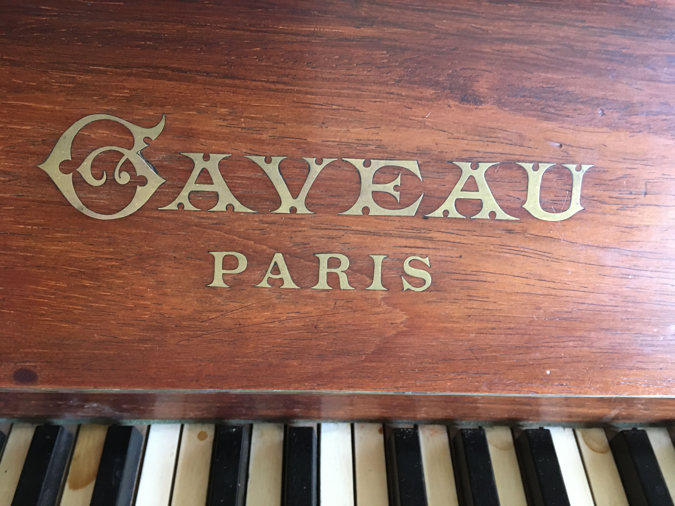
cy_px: 253
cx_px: 338
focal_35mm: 29
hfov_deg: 61.7
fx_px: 565
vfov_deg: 48.2
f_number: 2.2
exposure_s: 1/17
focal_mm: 4.15
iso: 200
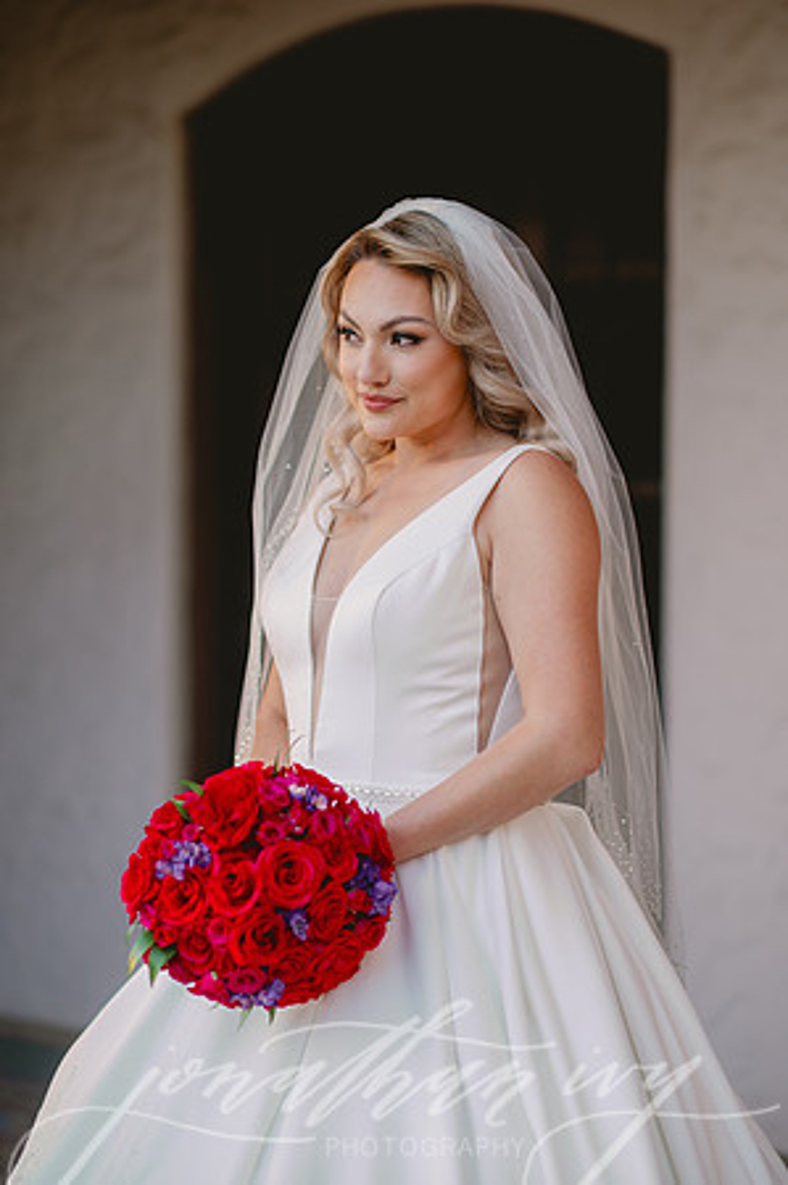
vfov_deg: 23.9
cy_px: 592
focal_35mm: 85
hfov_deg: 16.0
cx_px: 394
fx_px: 2797
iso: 160
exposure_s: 1/250
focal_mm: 85
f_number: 2
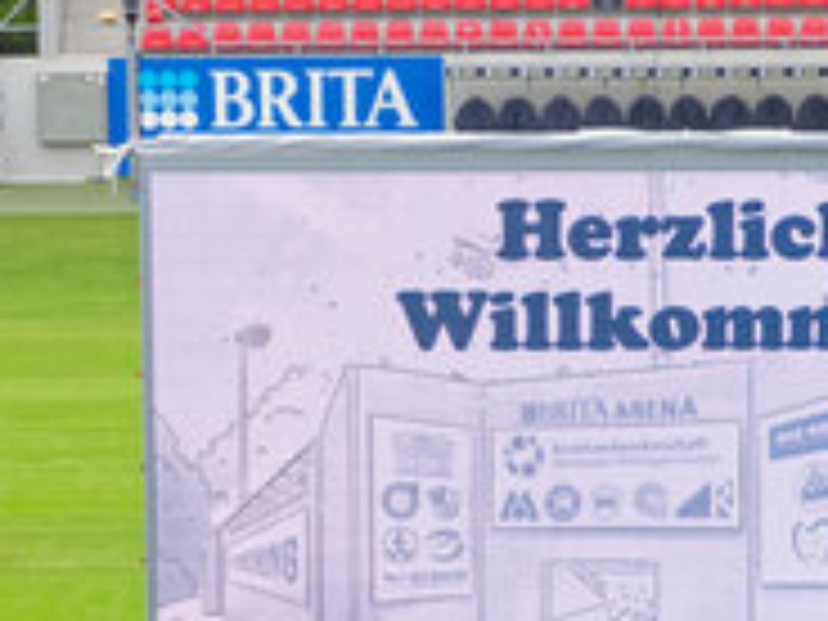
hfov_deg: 7.6
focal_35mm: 261
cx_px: 734
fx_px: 6243
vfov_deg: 5.7
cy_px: 441
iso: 800
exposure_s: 1/320
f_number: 5.6
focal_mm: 60
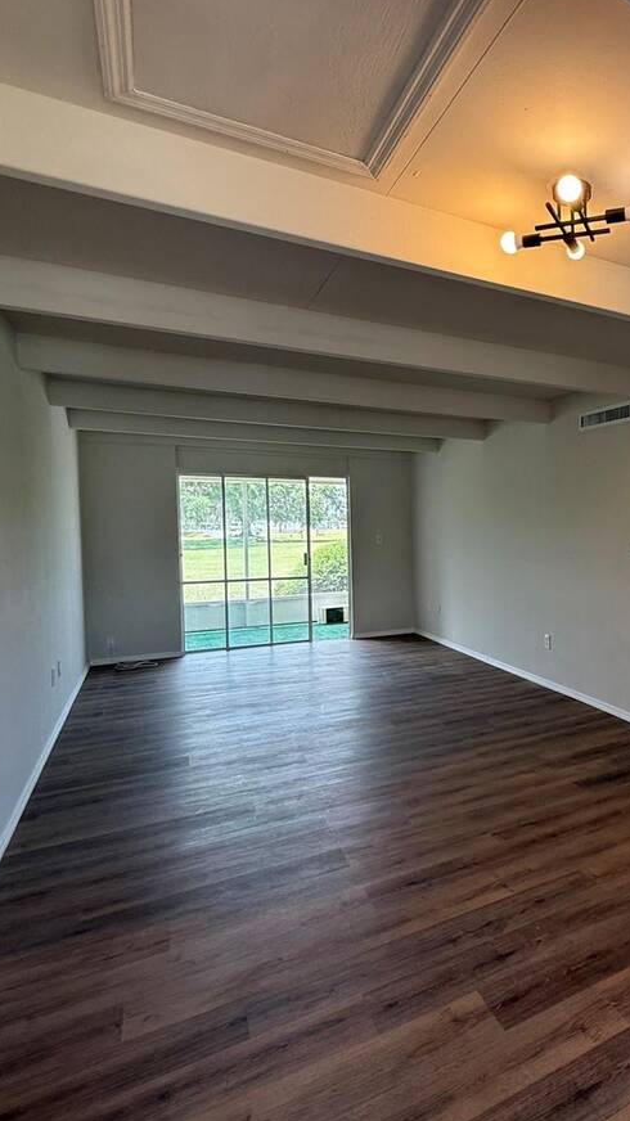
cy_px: 552
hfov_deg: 48.1
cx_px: 566
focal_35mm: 21
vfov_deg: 83.9
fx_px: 624
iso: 125
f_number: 2.2
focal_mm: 2.22
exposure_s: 1/120
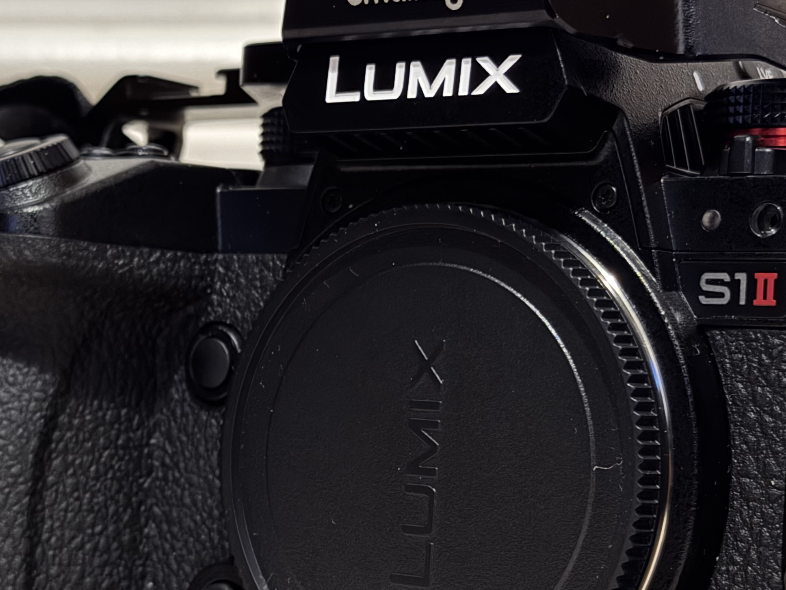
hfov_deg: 19.6
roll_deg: +0.1
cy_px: 390
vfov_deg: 14.8
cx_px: 277
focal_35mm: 100
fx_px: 2271
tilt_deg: -0.5
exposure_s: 1/9
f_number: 1.78
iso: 640
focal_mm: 6.76
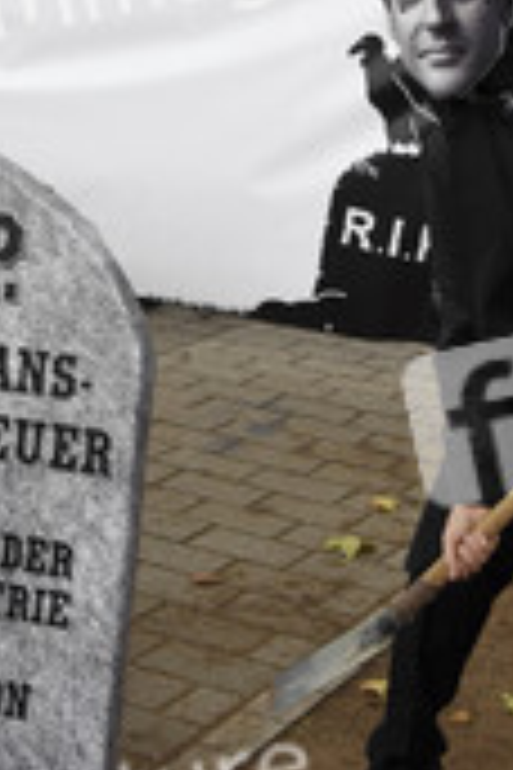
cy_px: 176
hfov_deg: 16.6
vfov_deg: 24.4
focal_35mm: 82
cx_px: 225
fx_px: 1753
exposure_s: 1/250
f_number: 5.6
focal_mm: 35
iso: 1600
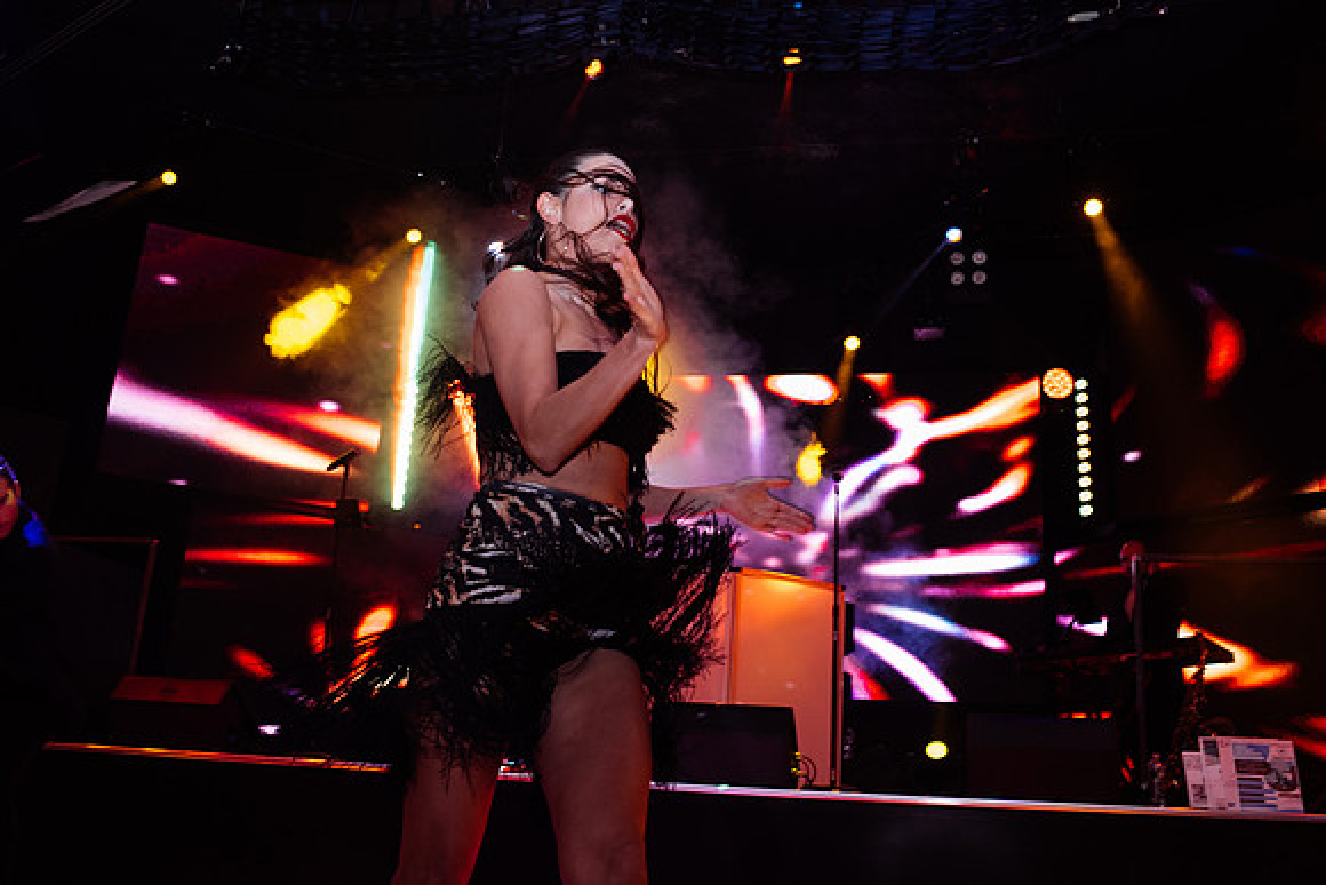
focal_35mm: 35
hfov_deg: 54.4
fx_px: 1289
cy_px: 442
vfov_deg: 37.9
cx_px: 663
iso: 1600
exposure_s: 1/200
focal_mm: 35
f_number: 4.5
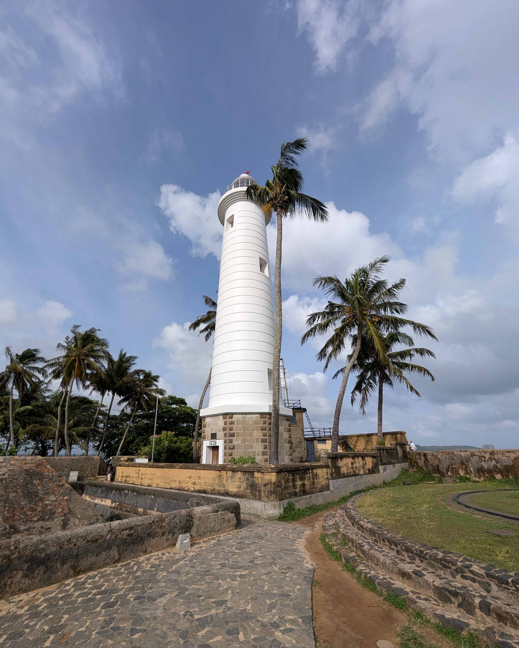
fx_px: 250
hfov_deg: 92.2
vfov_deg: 104.7
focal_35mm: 13
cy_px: 348
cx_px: 253
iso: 59
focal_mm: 2.02
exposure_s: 1/5319
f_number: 1.7
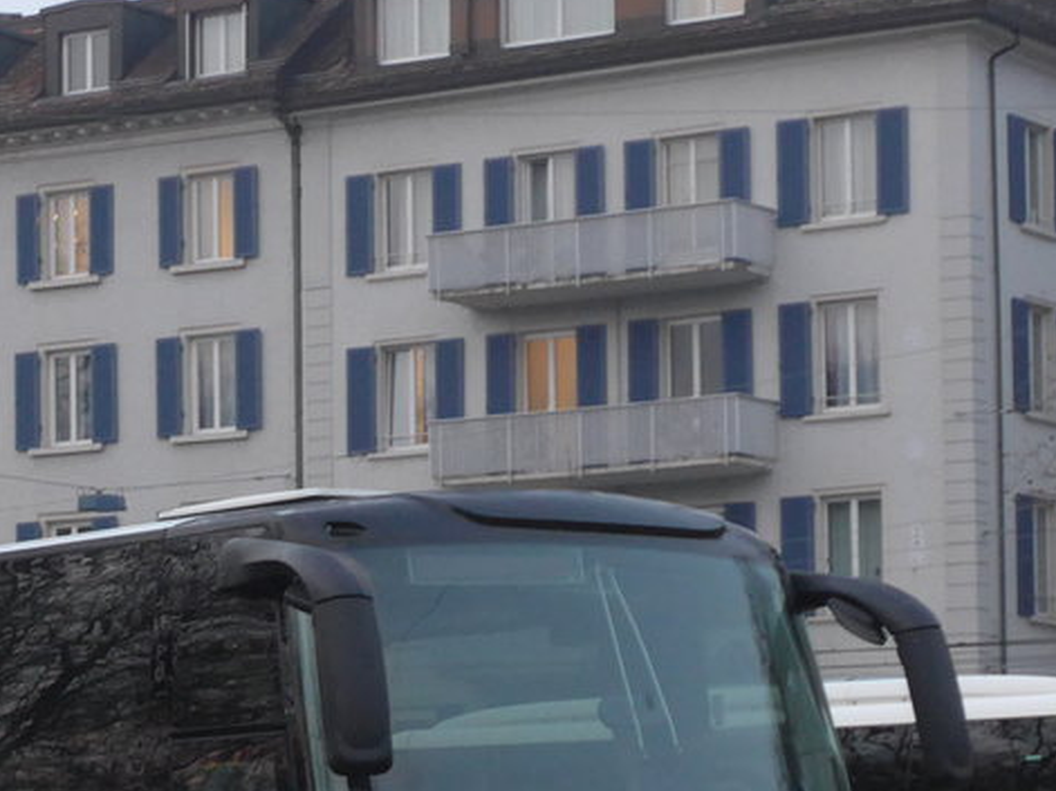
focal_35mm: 158
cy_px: 688
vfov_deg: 9.4
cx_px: -56
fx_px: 4819
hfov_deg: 12.3
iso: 400
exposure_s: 1/25
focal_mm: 12.7
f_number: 3.7
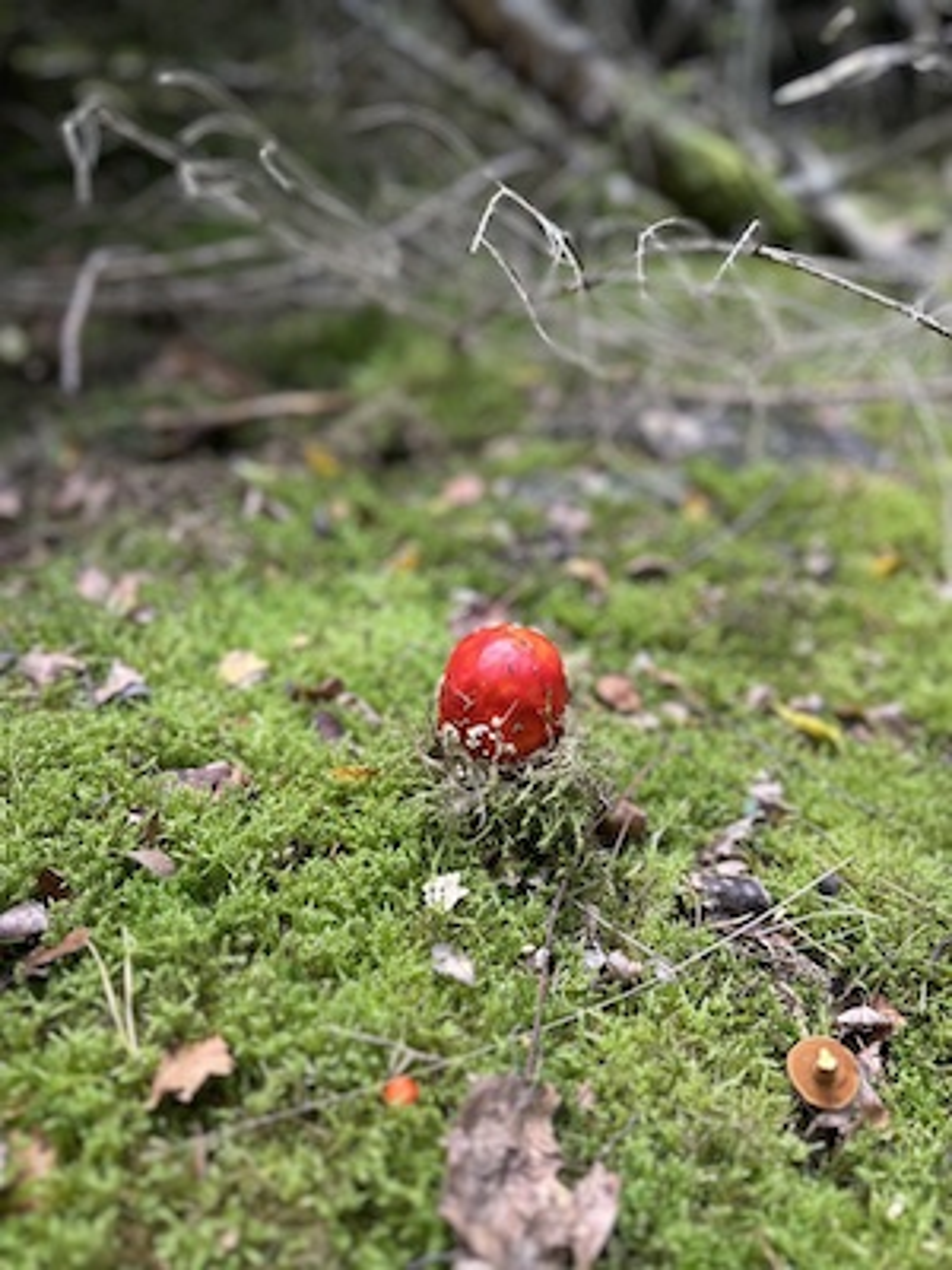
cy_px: 635
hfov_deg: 56.8
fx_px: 880
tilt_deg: -32.5
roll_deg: -2.1
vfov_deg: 71.6
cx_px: 476
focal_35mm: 24
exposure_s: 1/121
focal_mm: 6.86
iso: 80
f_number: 1.78
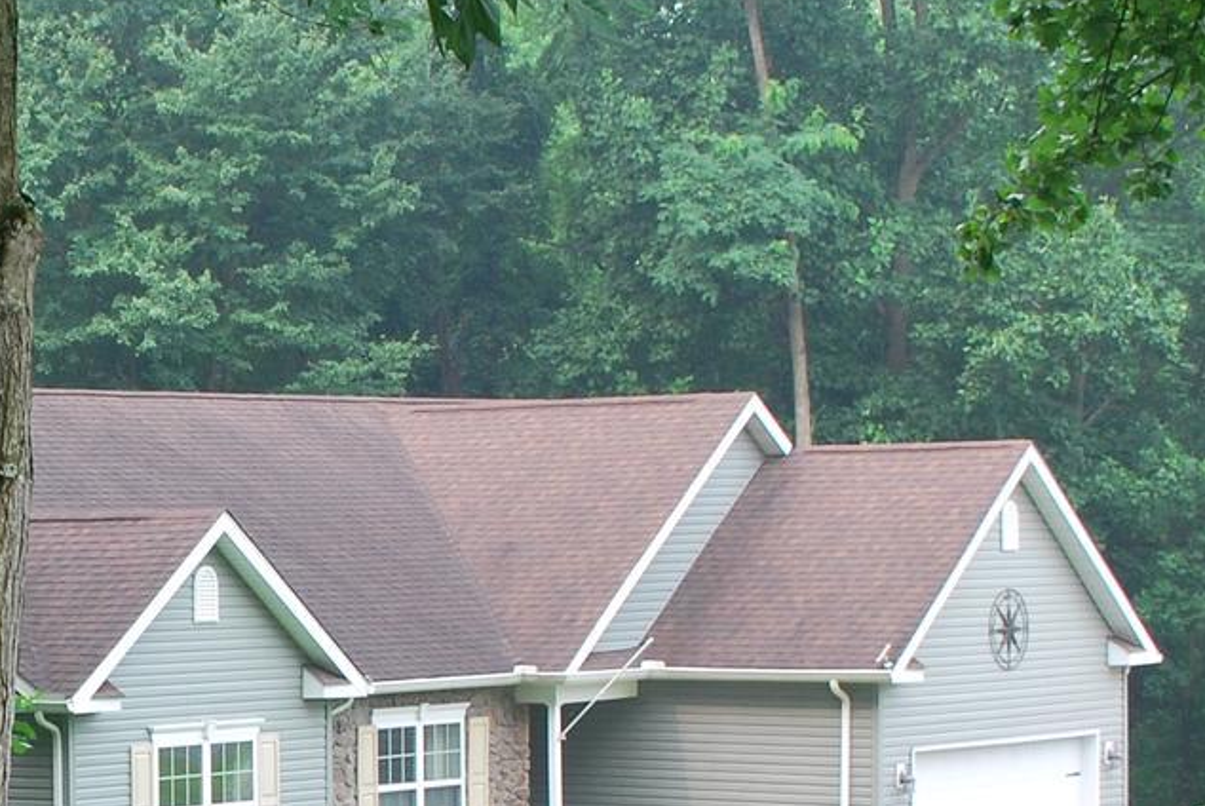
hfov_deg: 15.8
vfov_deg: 10.8
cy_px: 764
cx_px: -148
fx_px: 4221
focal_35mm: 126
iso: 200
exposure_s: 1/60
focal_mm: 26
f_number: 6.3
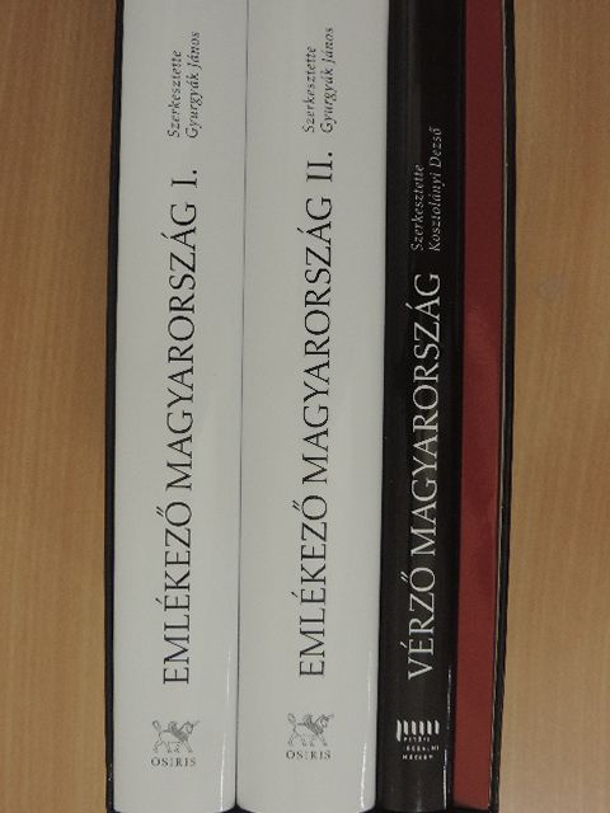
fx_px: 940
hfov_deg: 36.0
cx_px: 305
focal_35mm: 40
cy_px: 406
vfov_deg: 46.8
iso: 400
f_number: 3.3
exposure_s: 1/30
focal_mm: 7.1
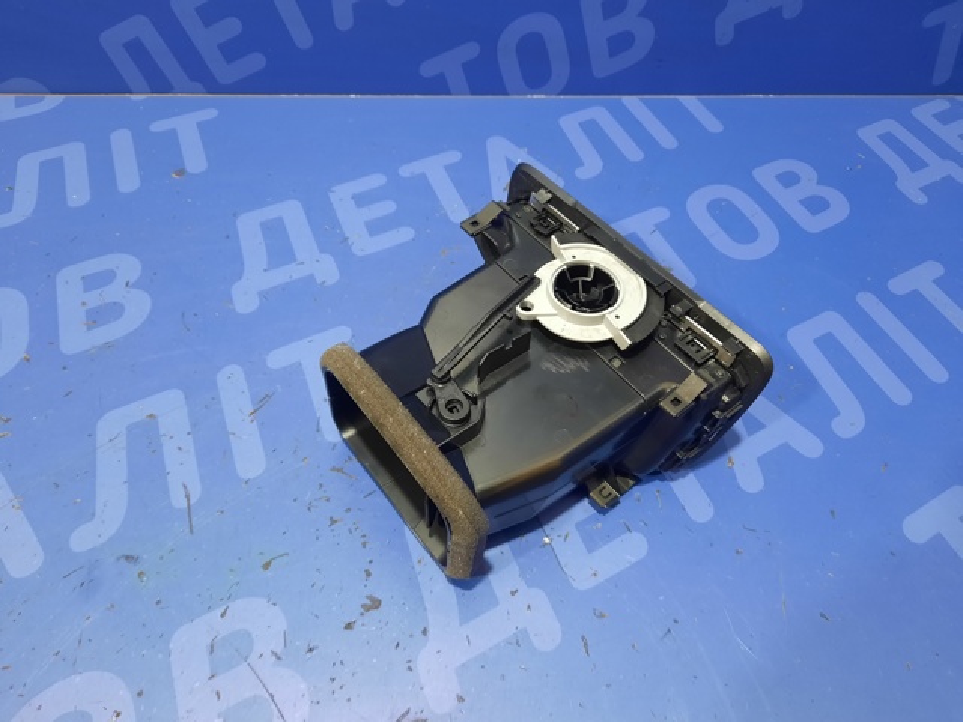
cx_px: 482
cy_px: 361
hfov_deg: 69.4
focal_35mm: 25
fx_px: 695
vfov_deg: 54.9
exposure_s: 1/33
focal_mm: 4.6
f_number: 2
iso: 400
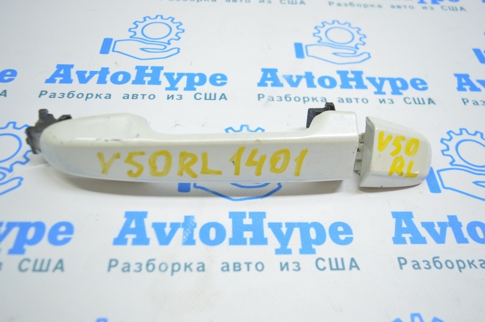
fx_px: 424
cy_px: 161
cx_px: 242
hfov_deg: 59.5
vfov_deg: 41.6
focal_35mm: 32
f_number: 3.8
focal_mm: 21
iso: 400
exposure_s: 1/50
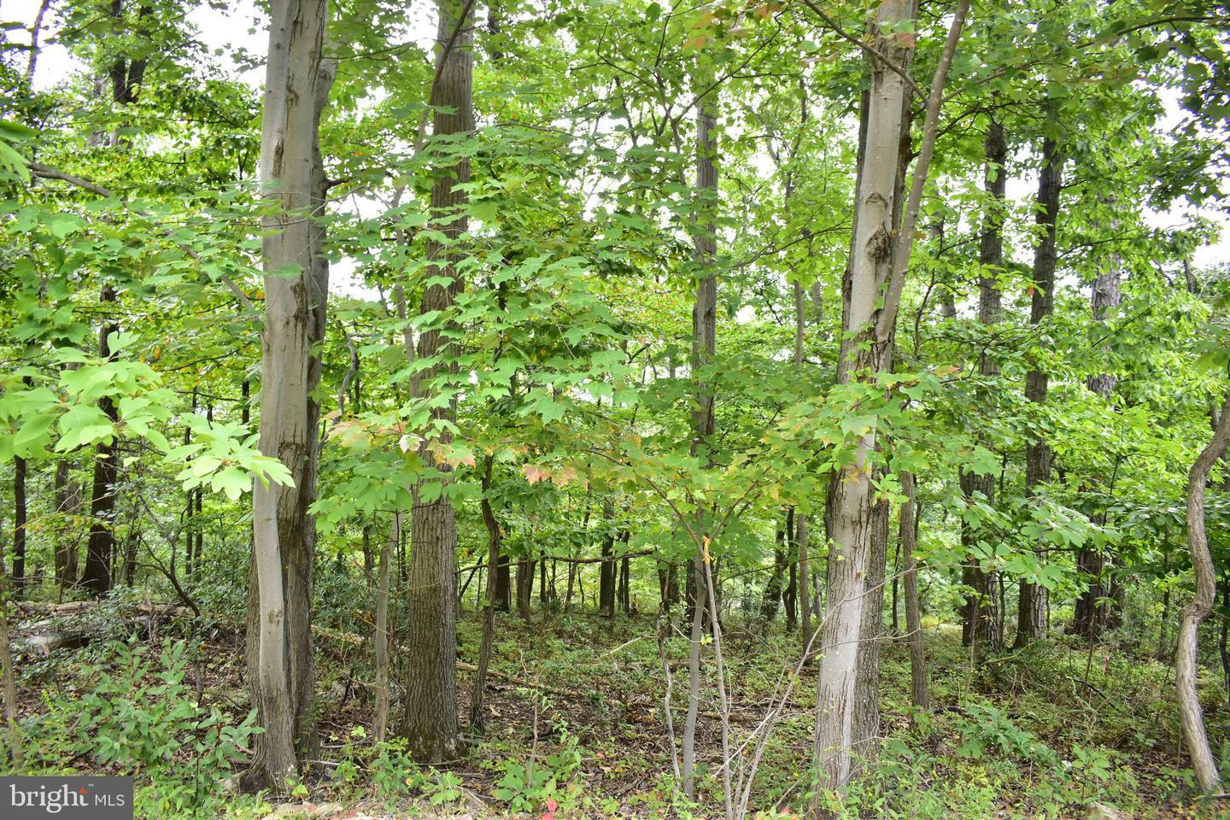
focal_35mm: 27
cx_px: 615
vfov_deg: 47.9
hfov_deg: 67.4
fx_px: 922
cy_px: 410
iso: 800
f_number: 5
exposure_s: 1/200
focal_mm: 18
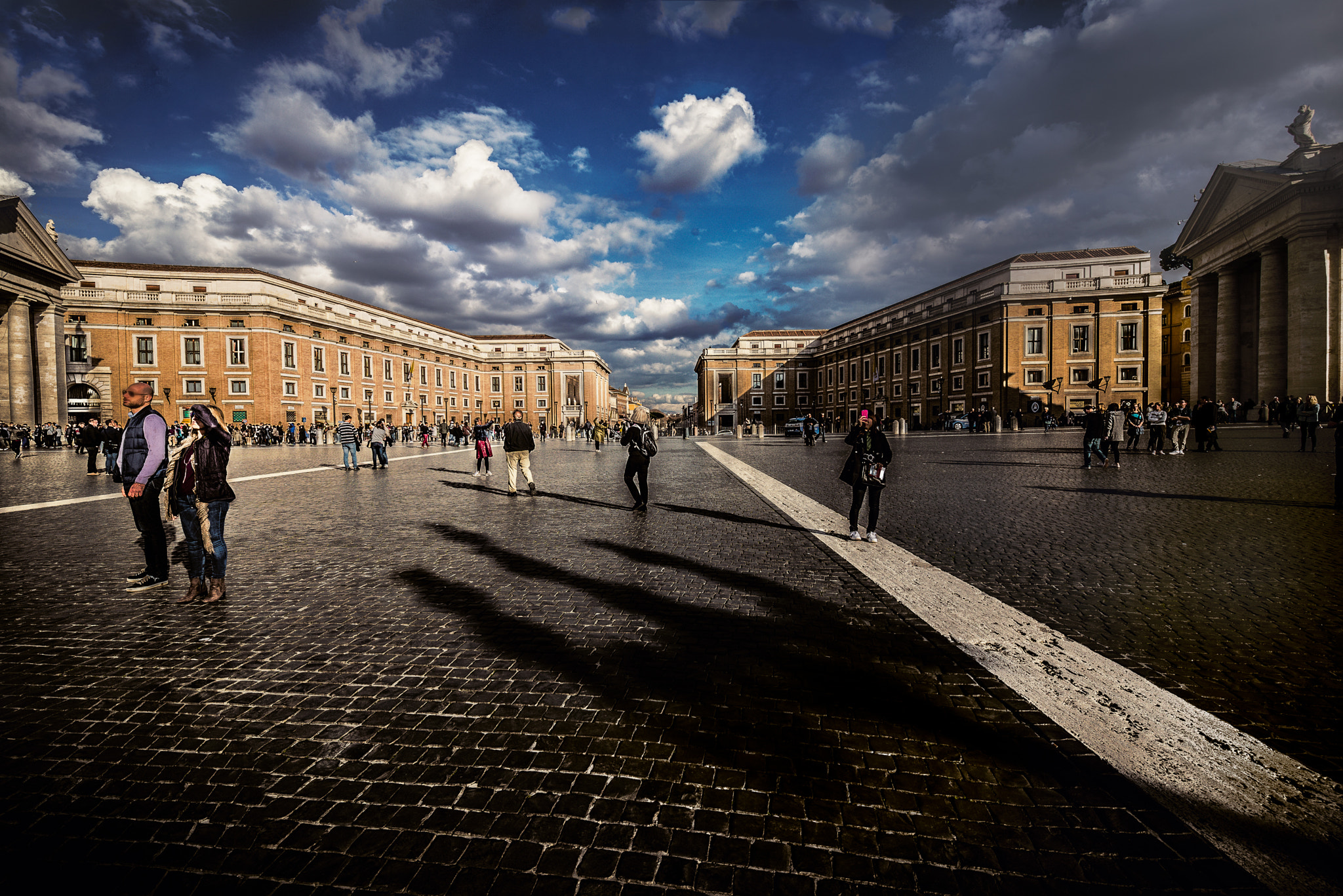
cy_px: 448
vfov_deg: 77.4
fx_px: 560
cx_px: 672
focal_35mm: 15
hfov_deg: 100.4
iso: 200
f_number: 11
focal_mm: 15
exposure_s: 1/400
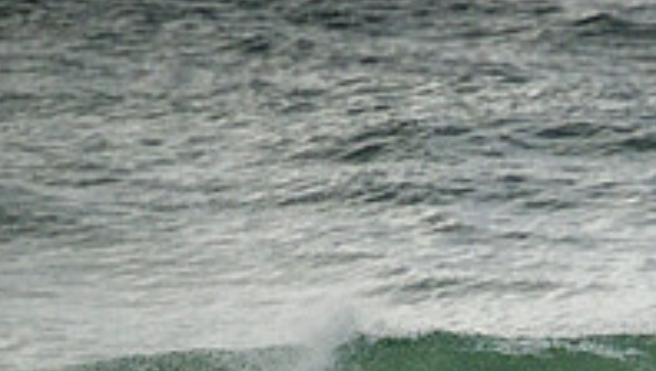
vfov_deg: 0.5
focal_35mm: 2450
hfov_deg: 0.9
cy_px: 591
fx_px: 42674
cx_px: 699
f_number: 11
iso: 1100
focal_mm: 800
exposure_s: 1/2500
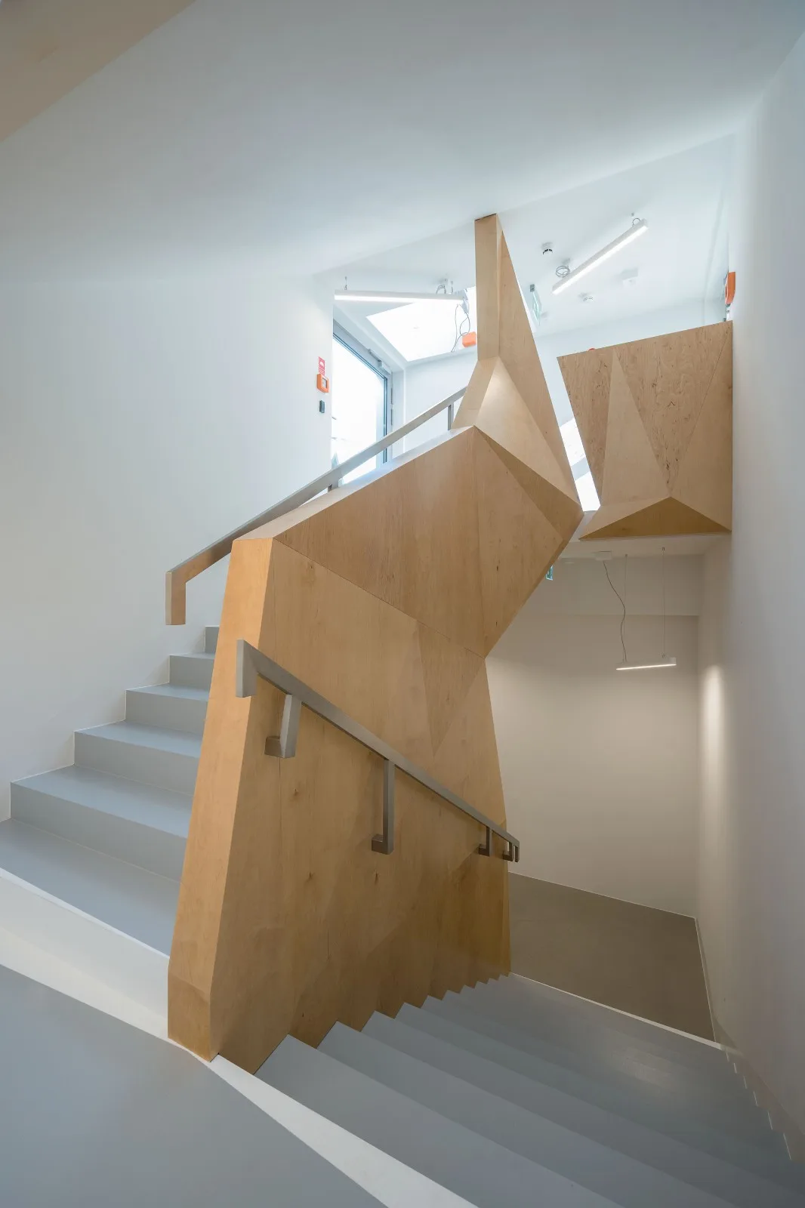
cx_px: 402
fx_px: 470
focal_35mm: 14
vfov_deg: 104.3
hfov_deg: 81.2
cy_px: 604
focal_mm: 14
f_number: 8
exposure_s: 1/6
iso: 100
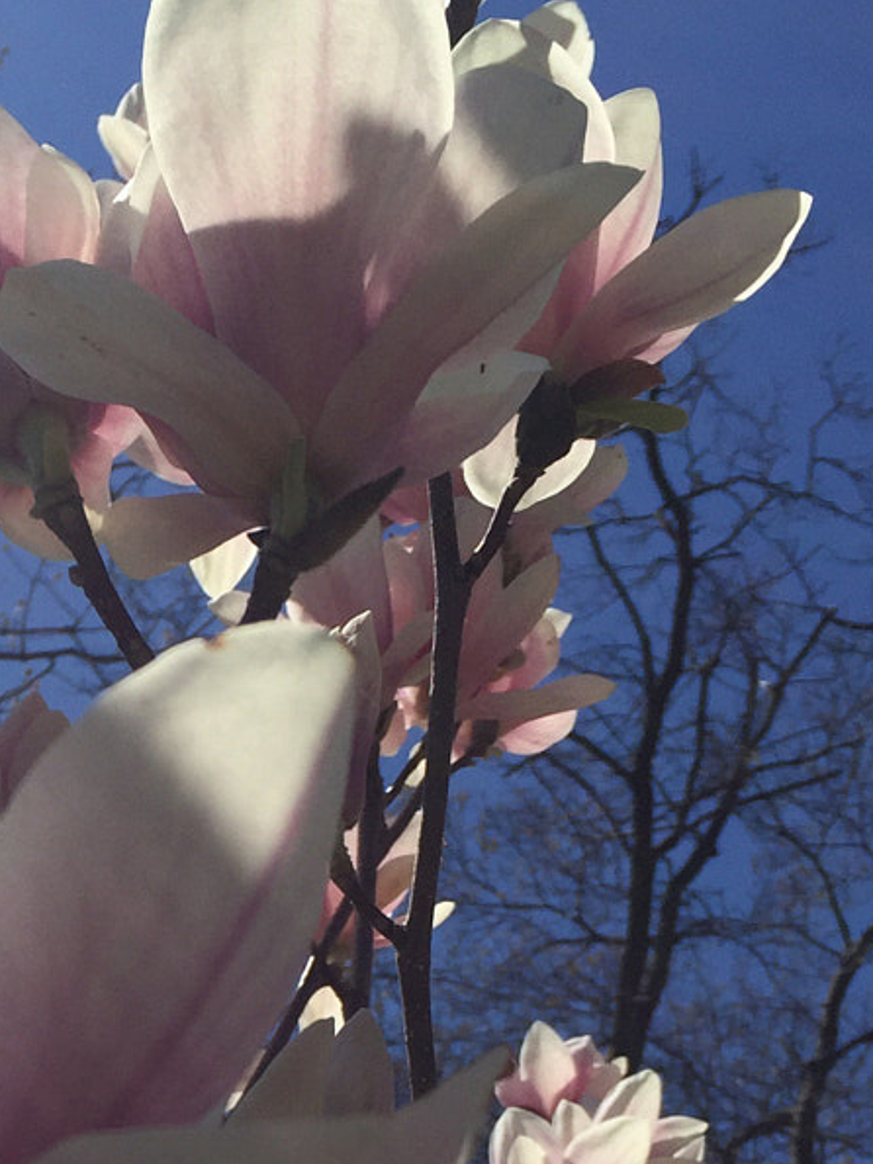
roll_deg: -1.9
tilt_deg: +35.1
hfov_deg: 18.2
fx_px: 2624
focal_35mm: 78
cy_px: 1154
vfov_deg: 24.0
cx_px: -72
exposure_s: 1/4405
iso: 32
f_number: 2.2
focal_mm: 4.15
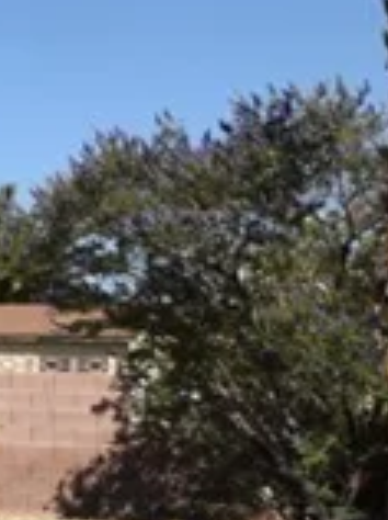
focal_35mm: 103
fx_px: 1545
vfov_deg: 19.0
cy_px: 367
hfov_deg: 7.9
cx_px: -1207
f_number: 10
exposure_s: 1/200
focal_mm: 11
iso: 100
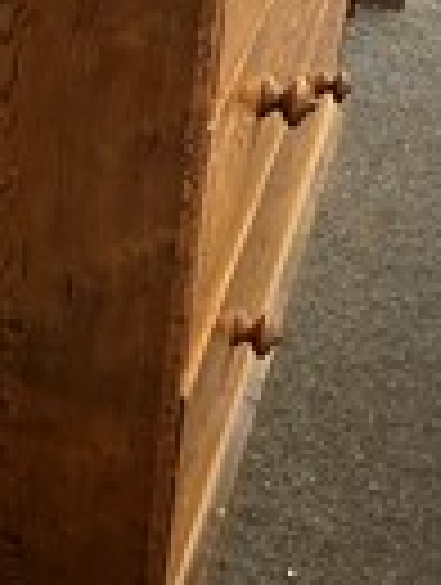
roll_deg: +0.2
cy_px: 81
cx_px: -86
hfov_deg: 17.6
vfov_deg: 23.8
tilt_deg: -28.5
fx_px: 1354
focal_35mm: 80
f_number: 1.6
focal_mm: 5.1
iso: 640
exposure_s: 1/25
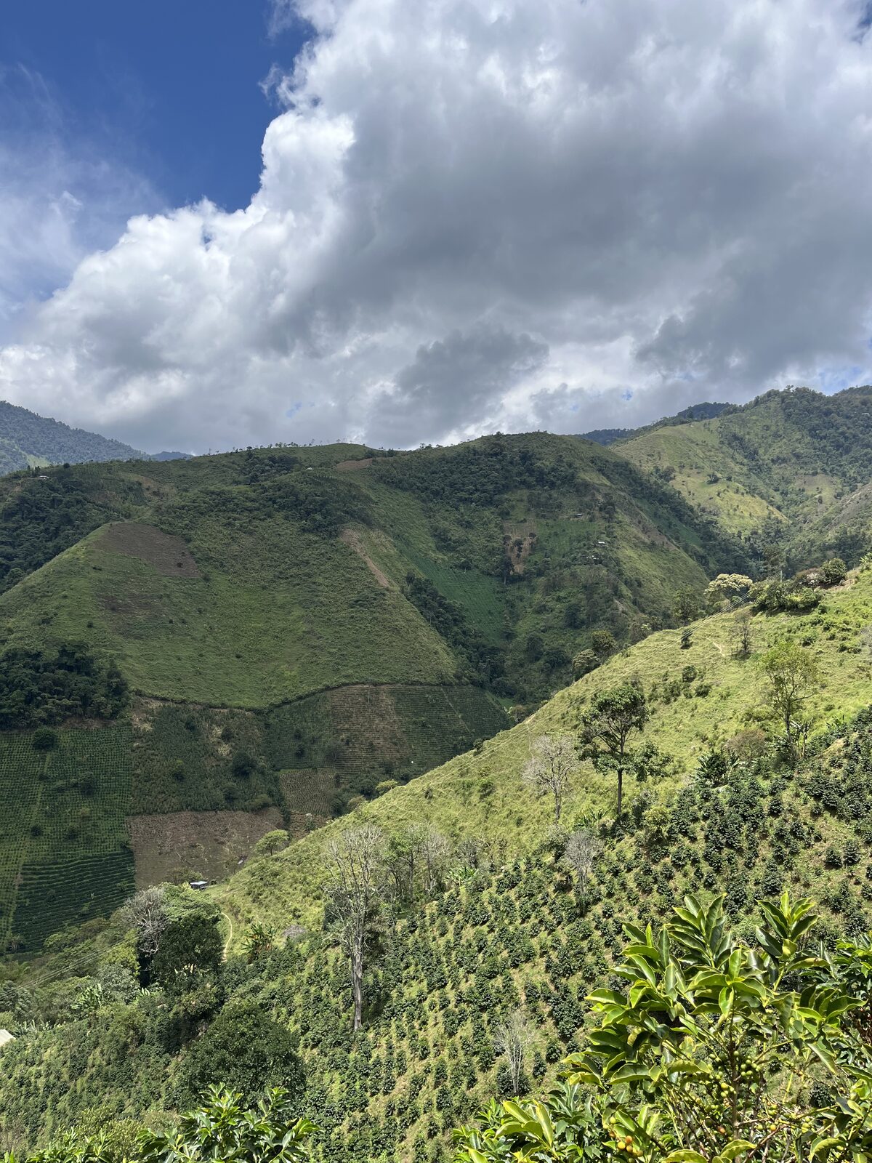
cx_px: 436
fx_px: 873
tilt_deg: +4.3
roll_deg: -2.8
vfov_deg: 67.3
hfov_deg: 53.1
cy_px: 582
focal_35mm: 26
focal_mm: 5.1
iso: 50
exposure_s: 1/3521
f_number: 1.6
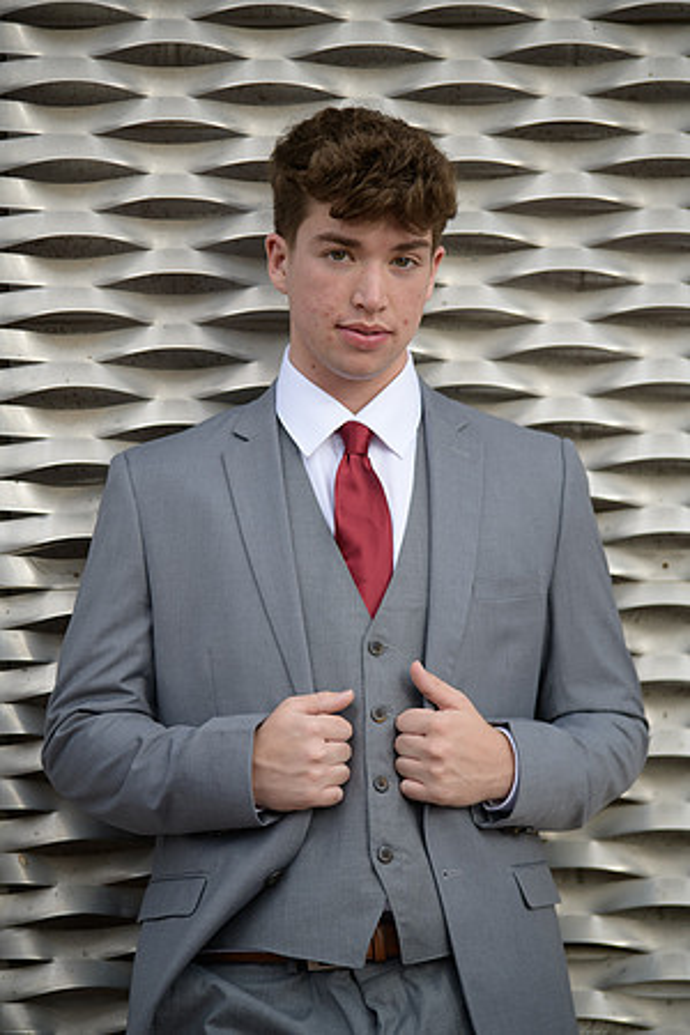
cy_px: 518
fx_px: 4168
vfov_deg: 14.2
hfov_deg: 9.5
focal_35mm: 145
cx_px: 345
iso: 250
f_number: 2.8
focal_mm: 145
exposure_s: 1/1250
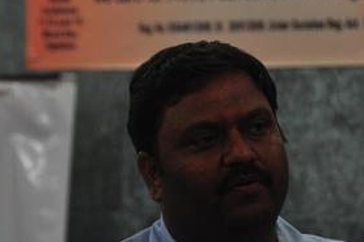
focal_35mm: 647
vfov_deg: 2.1
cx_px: 233
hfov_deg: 3.2
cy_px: 141
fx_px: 6538
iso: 800
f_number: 5.6
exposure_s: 1/50
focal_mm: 200
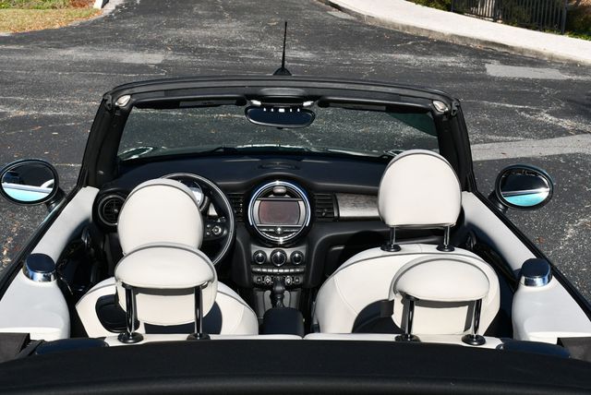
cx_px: 296
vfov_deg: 22.7
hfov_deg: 33.4
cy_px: 198
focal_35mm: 60
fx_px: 986
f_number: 8
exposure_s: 1/250
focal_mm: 30
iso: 110
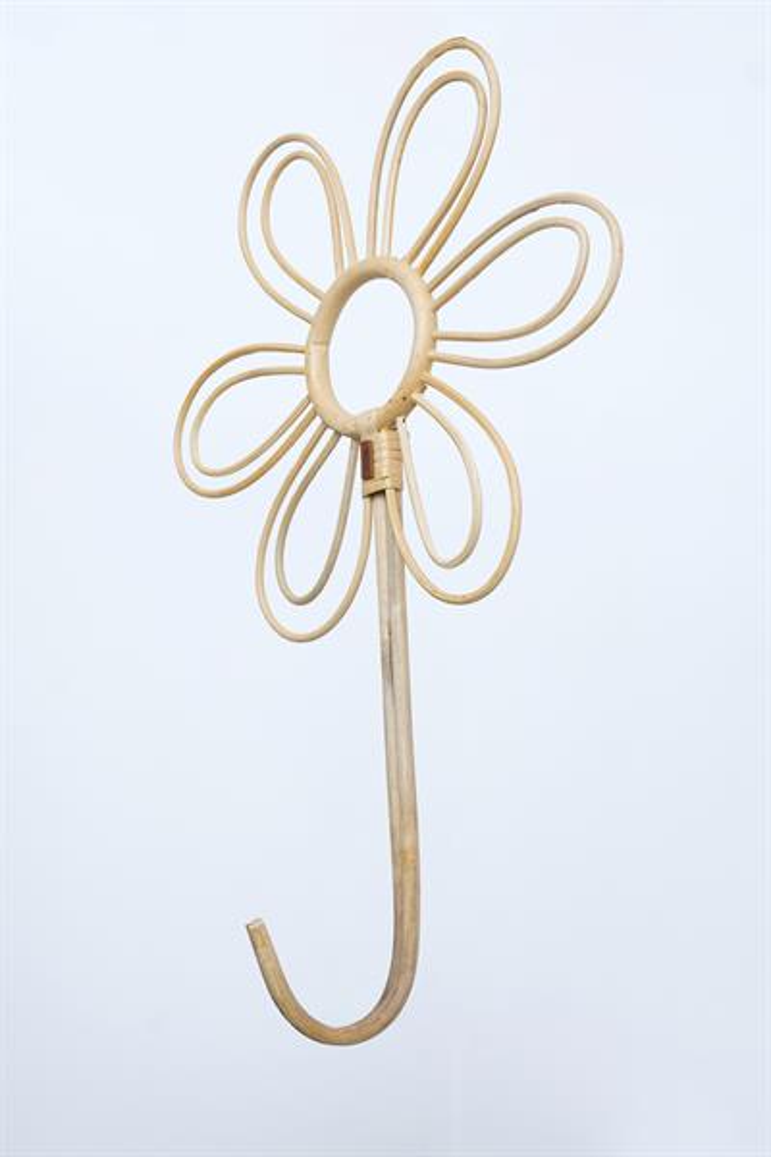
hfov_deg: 28.1
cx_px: 386
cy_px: 578
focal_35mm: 48
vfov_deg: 41.1
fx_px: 1542
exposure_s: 1/80
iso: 320
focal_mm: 32
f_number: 5.6
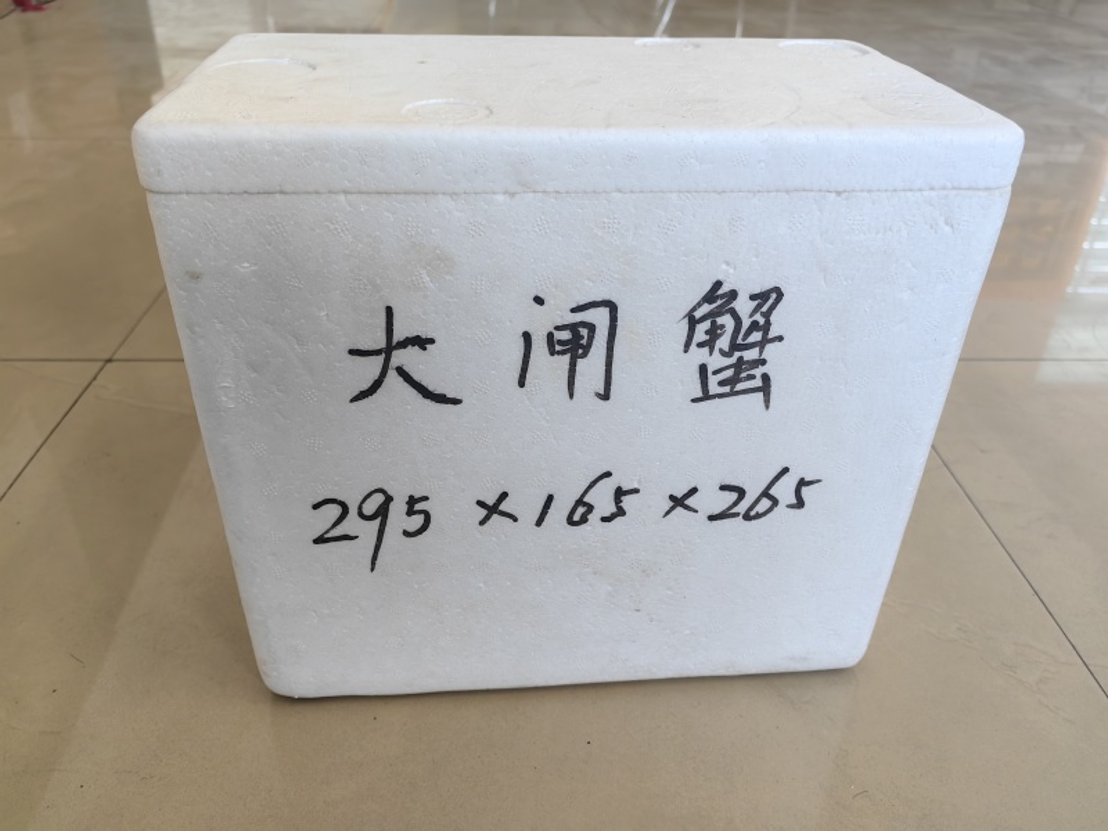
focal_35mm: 27
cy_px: 416
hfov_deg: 65.3
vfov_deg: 51.4
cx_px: 554
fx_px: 864
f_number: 2
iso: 200
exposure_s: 1/100
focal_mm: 5.75
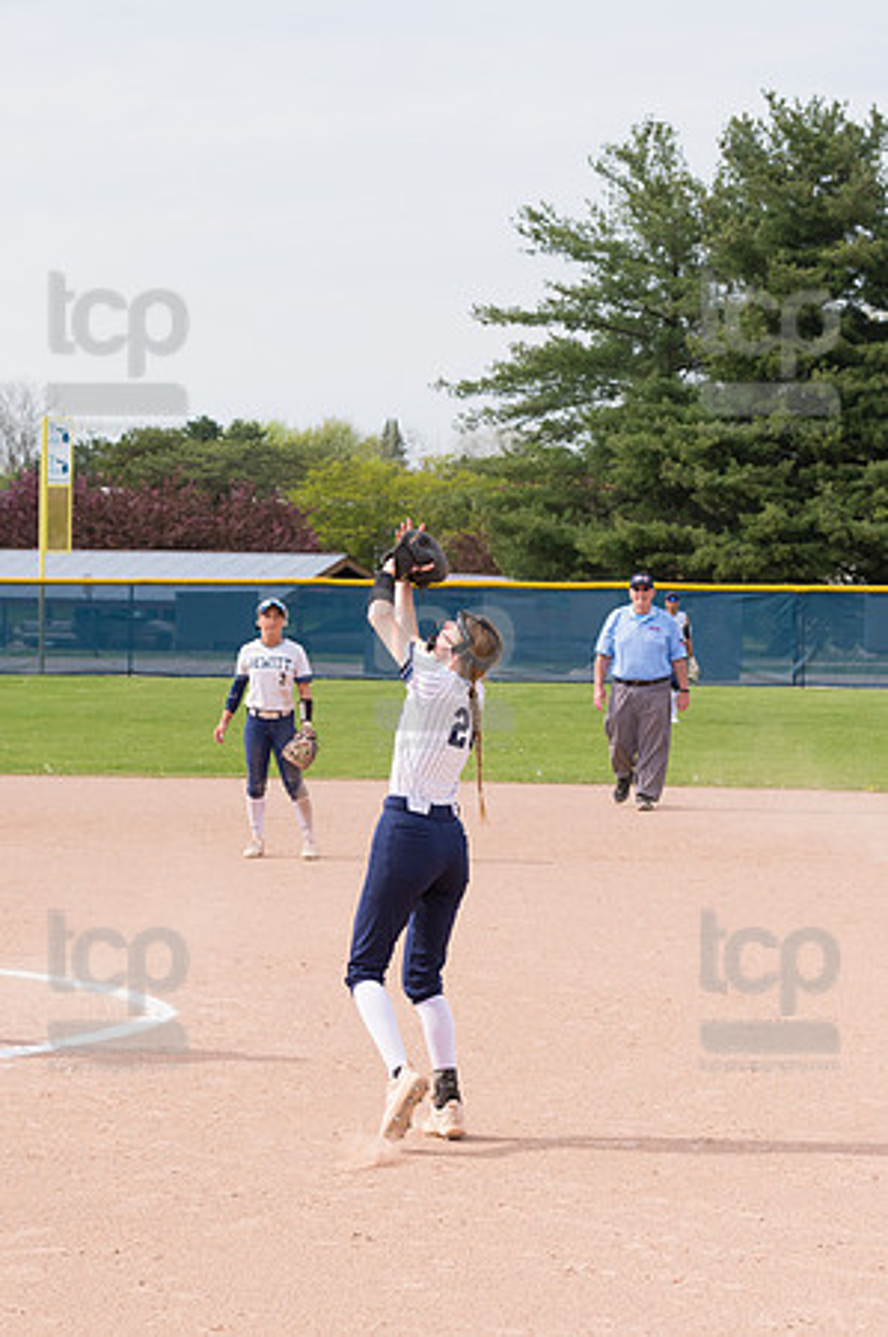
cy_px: 668
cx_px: 444
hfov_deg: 13.0
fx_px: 3894
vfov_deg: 19.5
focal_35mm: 105
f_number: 5.6
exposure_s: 1/1600
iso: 400
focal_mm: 70
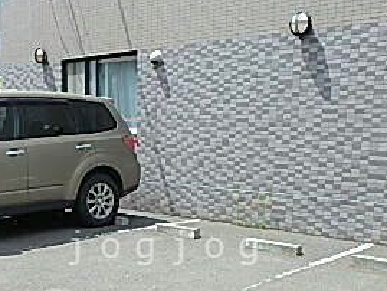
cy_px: 248
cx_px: 167
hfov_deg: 38.1
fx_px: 559
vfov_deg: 28.3
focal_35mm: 50
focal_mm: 3.7
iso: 125
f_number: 3.5
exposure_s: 1/800
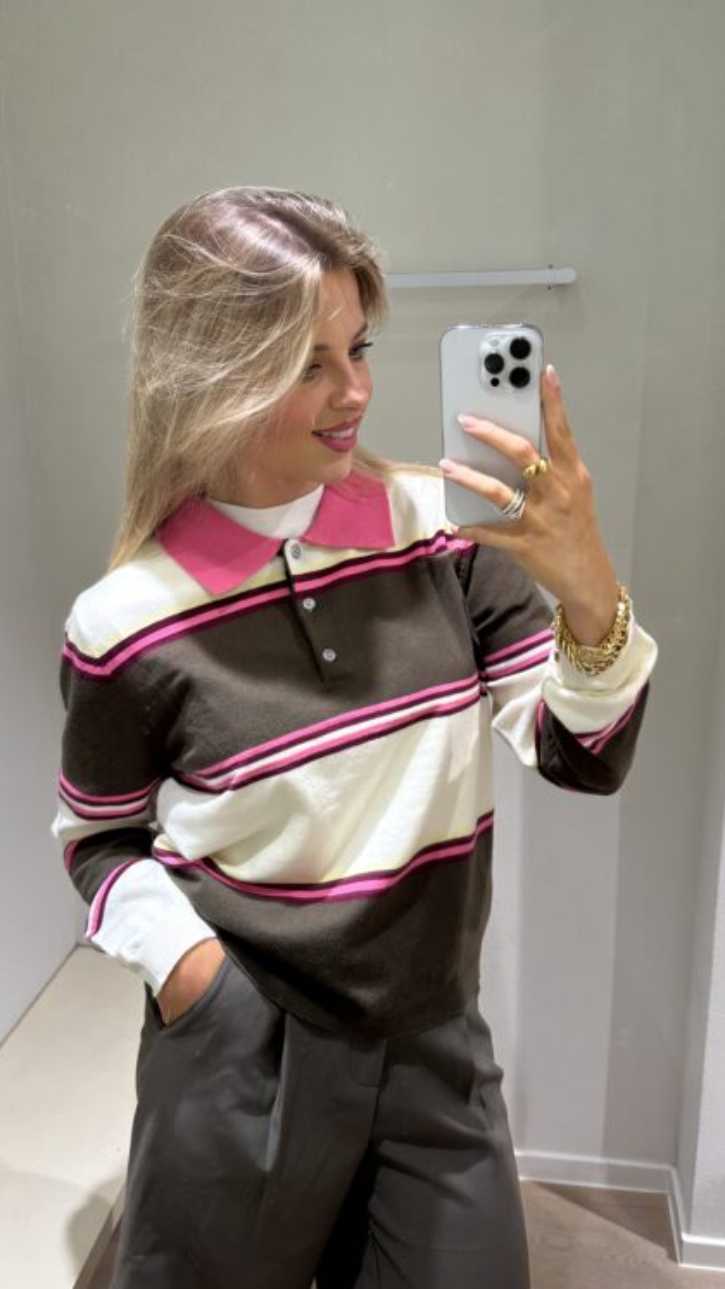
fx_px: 957
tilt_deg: -13.1
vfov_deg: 67.9
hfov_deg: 41.5
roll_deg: -0.8
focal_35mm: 28
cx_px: 388
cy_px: 621
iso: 125
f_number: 1.78
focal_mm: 6.86
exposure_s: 1/100
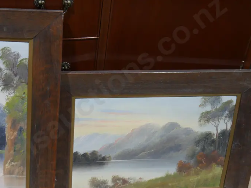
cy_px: 116
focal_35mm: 60
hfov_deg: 31.8
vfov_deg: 24.4
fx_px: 435
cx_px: 72
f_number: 4.4
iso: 500
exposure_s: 1/60
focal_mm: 20
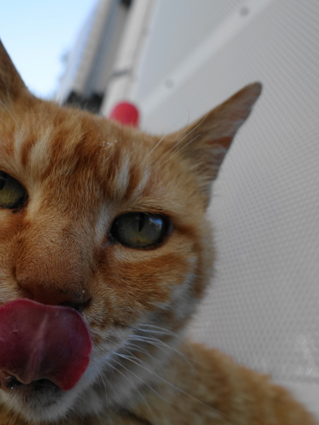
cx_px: 90
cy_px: 211
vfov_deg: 52.6
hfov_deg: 39.8
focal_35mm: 35
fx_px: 430
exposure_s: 1/320
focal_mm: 8.8
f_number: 4
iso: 125
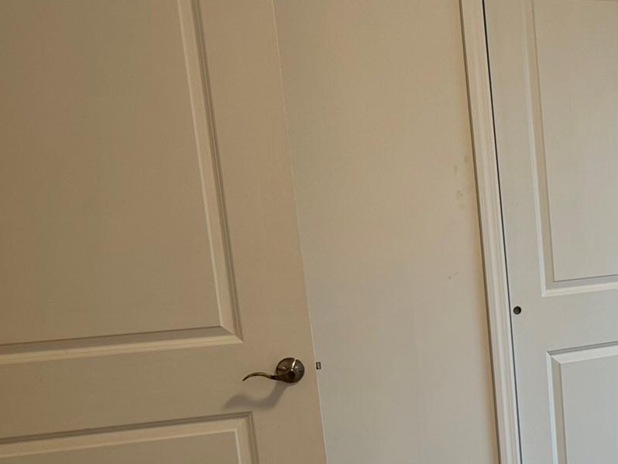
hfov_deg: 27.4
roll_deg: +1.1
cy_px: 381
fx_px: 1107
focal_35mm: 62
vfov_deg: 23.3
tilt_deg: -12.5
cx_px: 746
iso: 125
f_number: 1.78
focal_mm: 6.86
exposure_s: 1/120
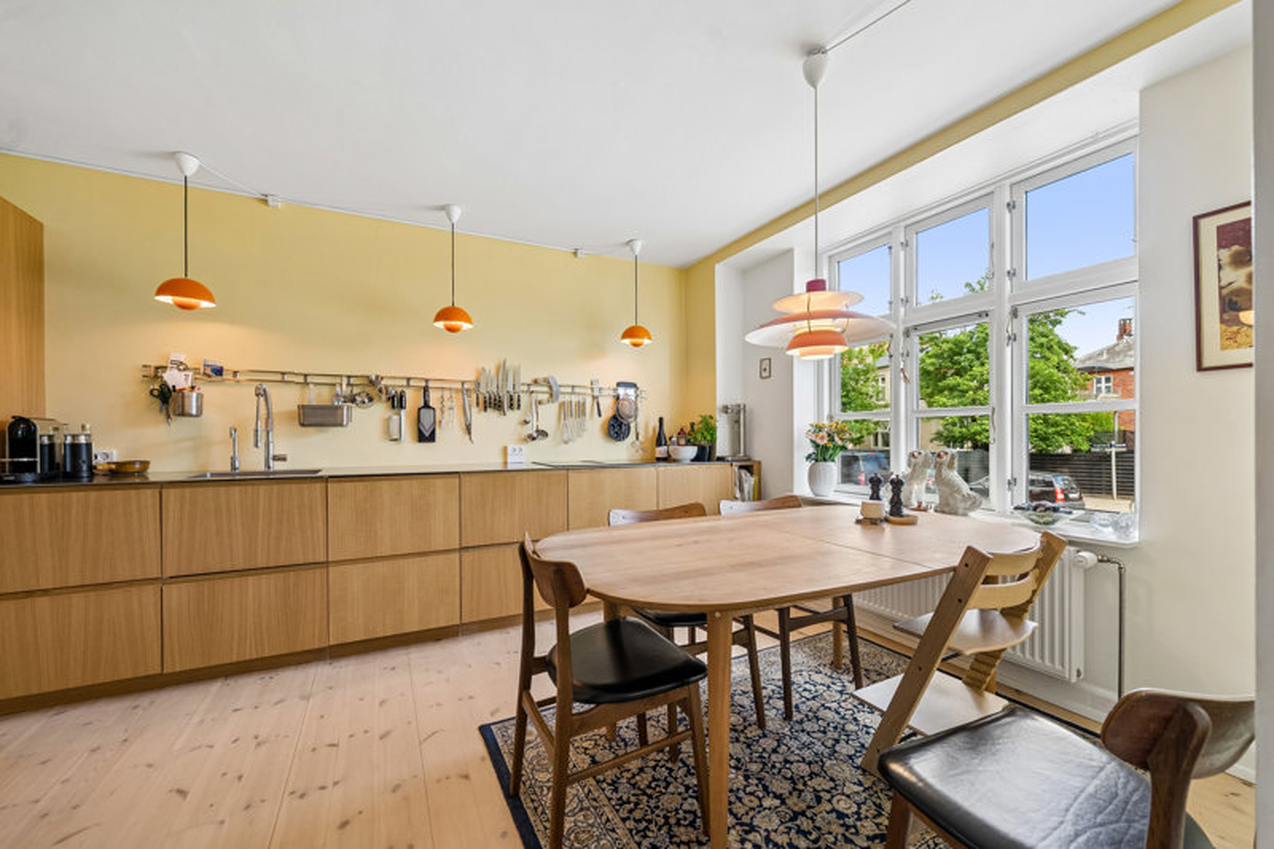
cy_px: 424
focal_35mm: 13
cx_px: 637
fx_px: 460
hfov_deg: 108.3
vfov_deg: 85.4
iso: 500
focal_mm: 13
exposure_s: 1/60
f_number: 6.3
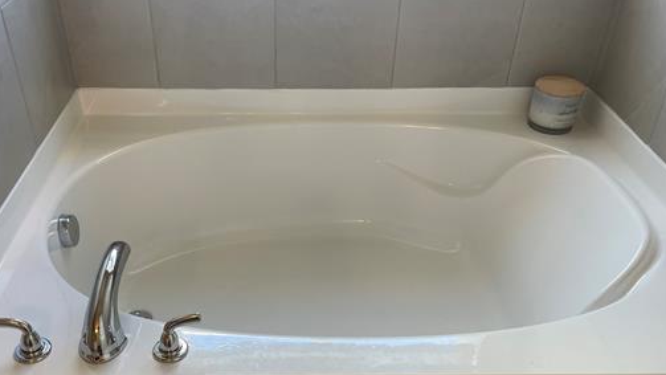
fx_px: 636
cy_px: 229
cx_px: 290
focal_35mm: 36
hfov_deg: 55.1
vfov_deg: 32.7
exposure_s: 1/120
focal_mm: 5.1
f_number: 1.6
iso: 125
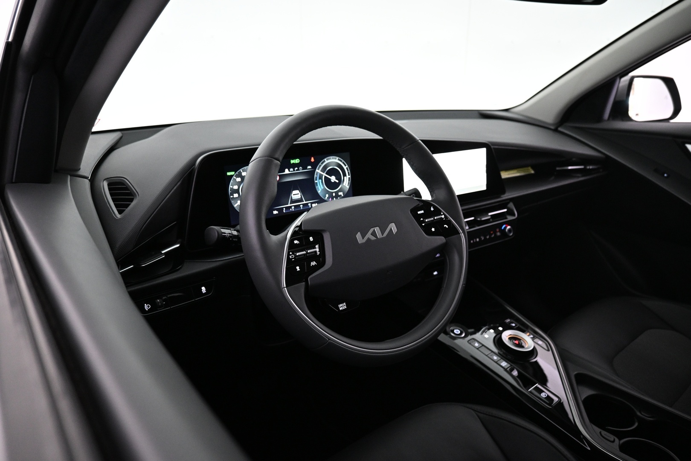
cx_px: 346
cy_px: 230
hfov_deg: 73.7
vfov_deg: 53.1
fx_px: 461
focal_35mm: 24
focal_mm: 16
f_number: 3.5
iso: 1600
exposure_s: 1/40
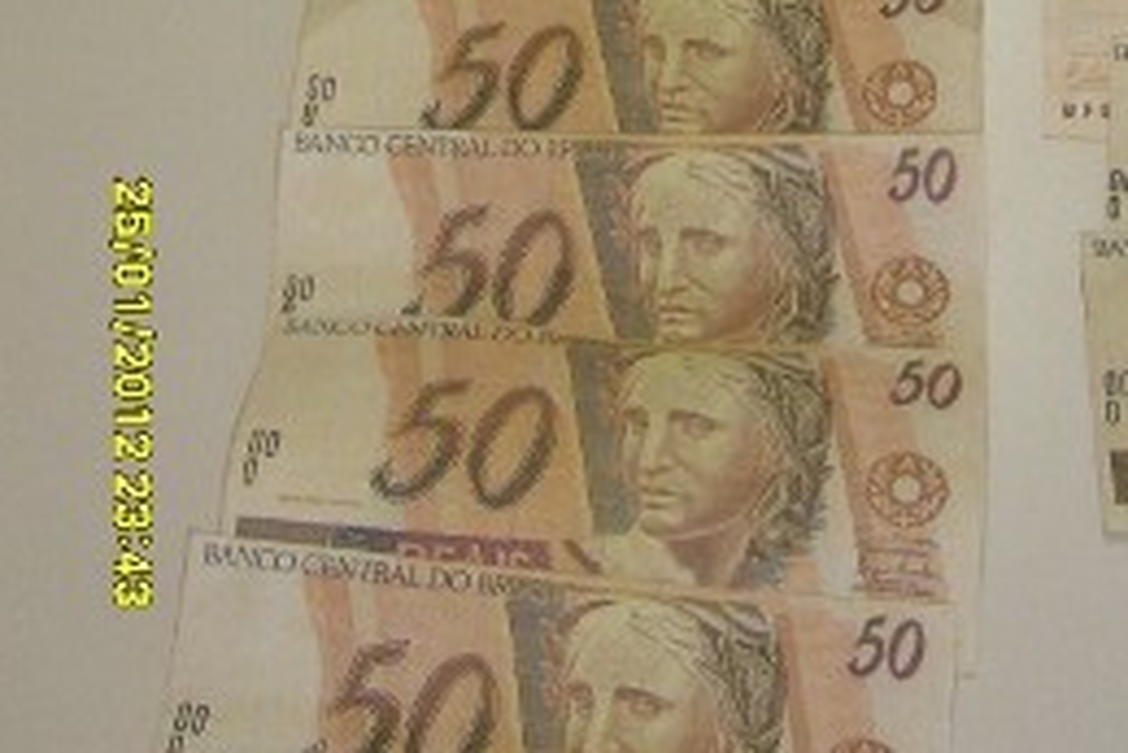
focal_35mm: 90
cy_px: -496
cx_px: 963
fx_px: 2821
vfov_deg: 13.9
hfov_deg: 22.2
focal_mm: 5.8
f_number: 2.8
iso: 100
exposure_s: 1/45
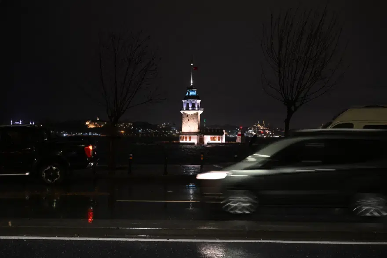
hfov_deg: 42.7
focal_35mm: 46
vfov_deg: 29.3
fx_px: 495
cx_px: 194
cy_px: 129
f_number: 5.6
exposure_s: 1/25
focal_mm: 46
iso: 5000
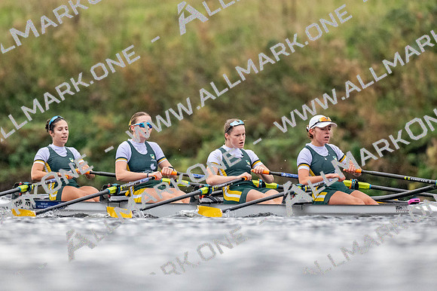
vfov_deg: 1.5
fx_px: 10918
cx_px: 218
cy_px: 146
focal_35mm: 900
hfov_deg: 2.3
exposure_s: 1/2500
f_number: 4
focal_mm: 600
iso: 3600
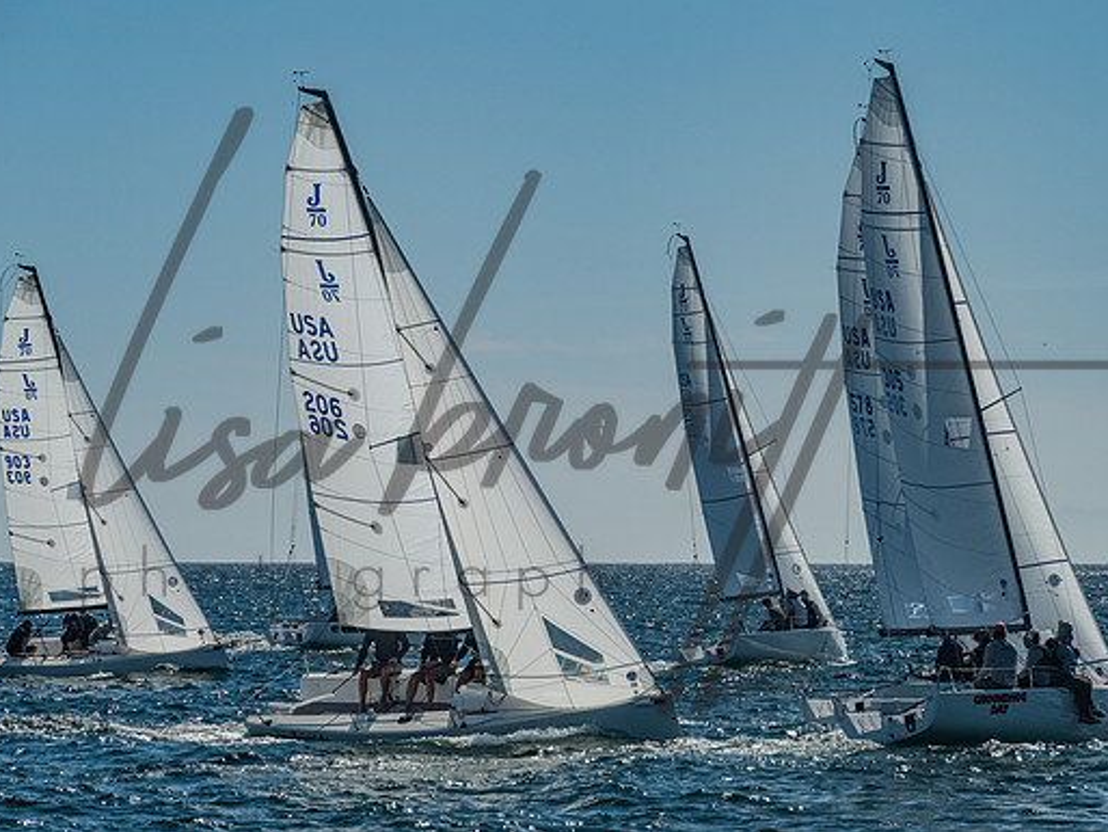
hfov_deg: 7.5
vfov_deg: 5.7
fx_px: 8420
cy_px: 461
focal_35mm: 263
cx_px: 562
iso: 400
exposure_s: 1/1000
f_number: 10
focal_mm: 200
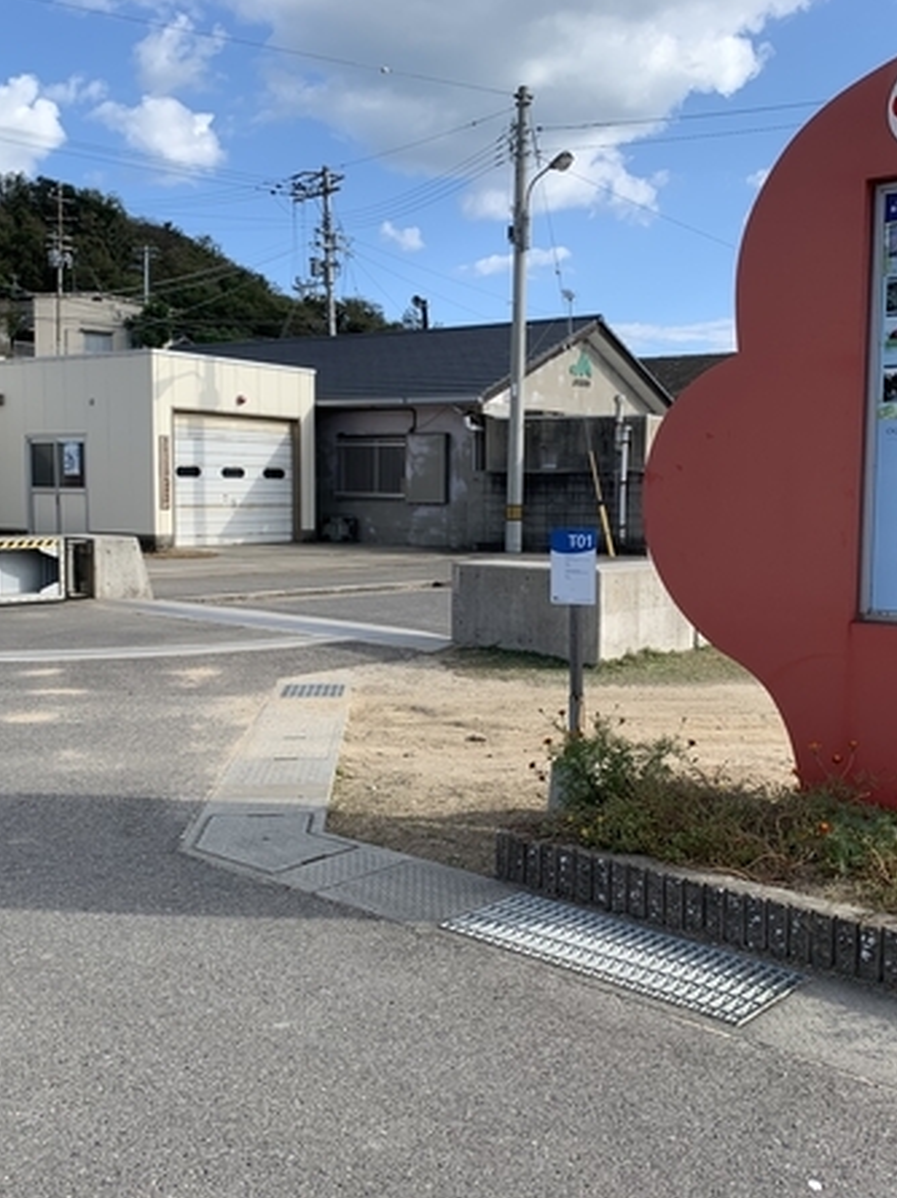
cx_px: 500
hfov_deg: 40.6
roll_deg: +0.0
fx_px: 1210
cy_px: 599
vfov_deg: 52.7
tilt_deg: -4.7
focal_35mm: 35
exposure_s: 1/1490
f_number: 1.8
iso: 25
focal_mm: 4.25
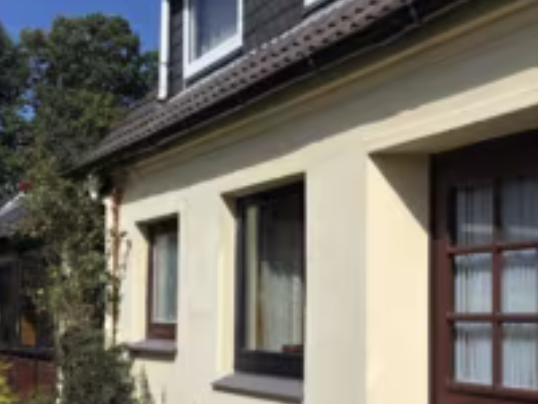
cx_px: 385
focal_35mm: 52
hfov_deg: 36.2
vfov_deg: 27.8
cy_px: 277
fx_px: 808
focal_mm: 5.96
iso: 50
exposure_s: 1/7692
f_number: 1.6
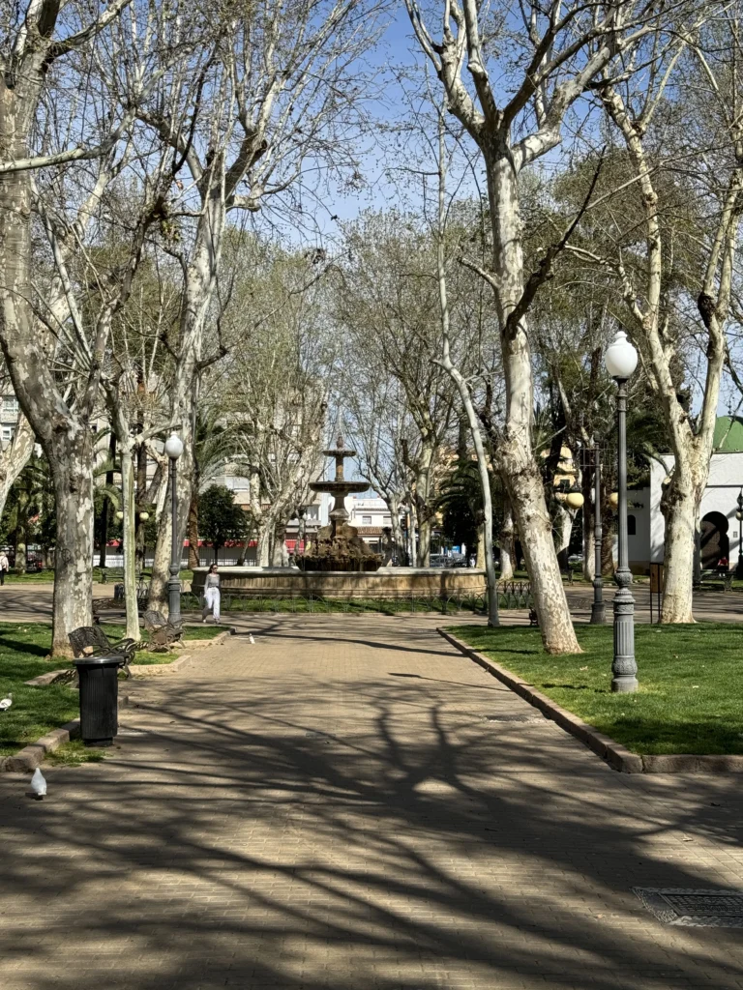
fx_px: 1374
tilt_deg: +1.4
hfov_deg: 30.3
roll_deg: -0.3
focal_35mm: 48
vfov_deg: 39.7
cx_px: 372
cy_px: 495
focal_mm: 6.86
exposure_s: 1/4049
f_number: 1.78
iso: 64
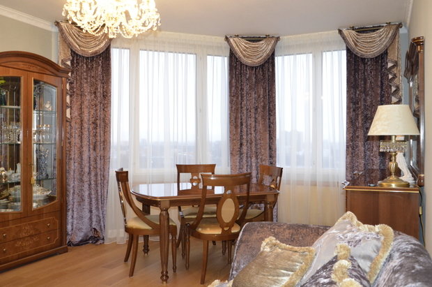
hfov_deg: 59.6
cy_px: 144
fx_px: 377
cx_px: 216
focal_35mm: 32
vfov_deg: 41.6
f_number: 7.1
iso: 3200
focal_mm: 21
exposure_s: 1/100
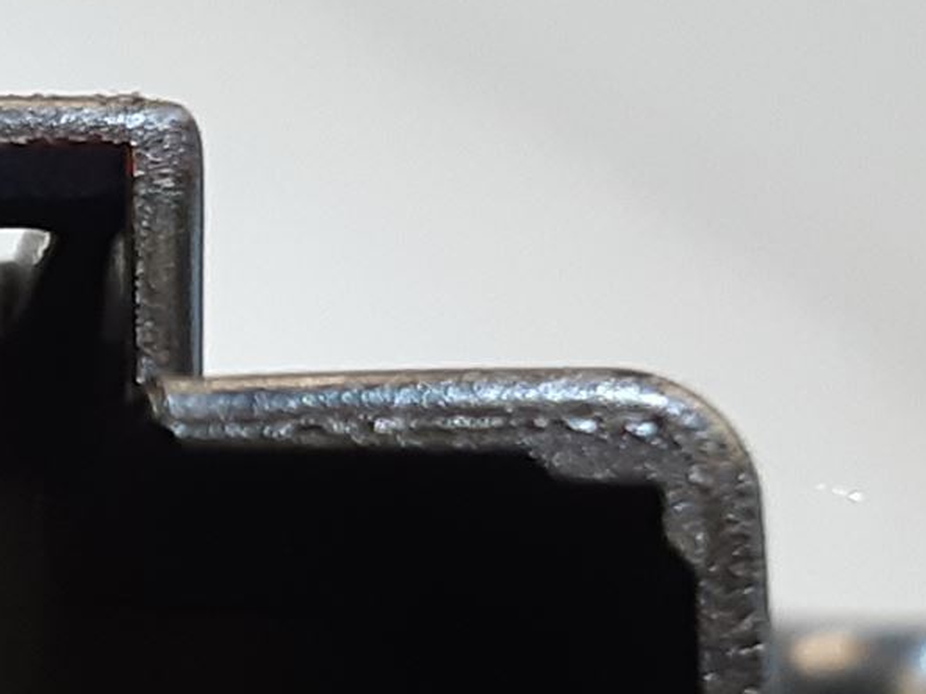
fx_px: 2408
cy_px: 681
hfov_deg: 20.9
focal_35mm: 90
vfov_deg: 16.1
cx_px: -31
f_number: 1.7
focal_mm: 3.93
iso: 125
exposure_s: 1/50
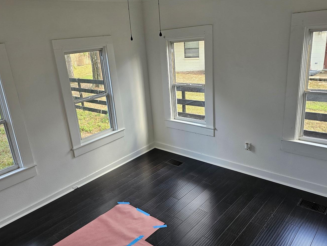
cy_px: 131
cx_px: 149
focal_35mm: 28
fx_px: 265
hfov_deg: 63.3
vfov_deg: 49.7
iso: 100
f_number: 1.7
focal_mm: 6.3
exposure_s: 1/120
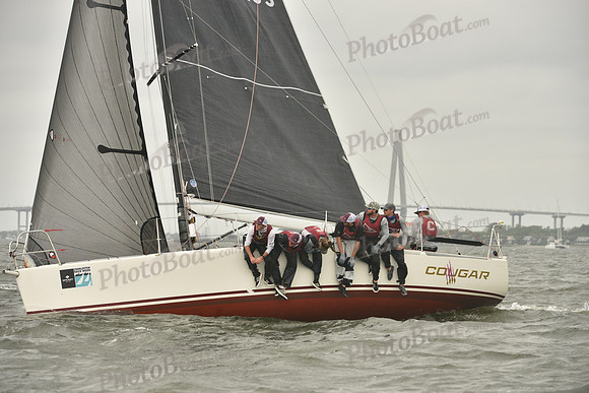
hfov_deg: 10.3
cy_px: 196
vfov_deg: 6.9
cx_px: 294
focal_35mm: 200
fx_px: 3273
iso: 400
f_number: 6.3
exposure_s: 1/1000
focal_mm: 200
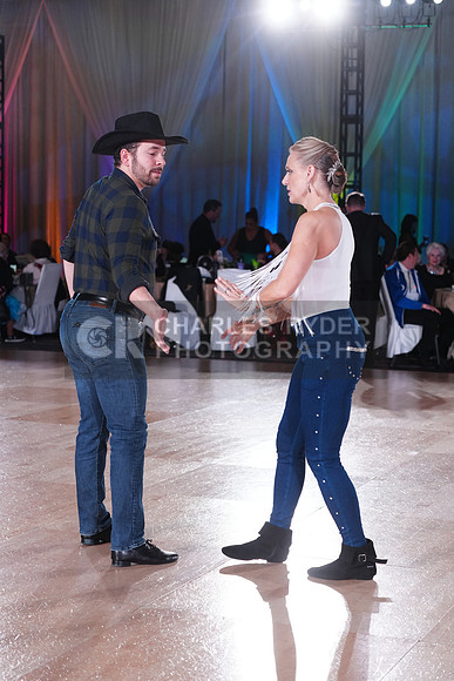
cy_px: 340
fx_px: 1323
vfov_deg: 28.8
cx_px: 227
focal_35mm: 70
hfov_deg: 19.5
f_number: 4
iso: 2000
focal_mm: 70
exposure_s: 1/400
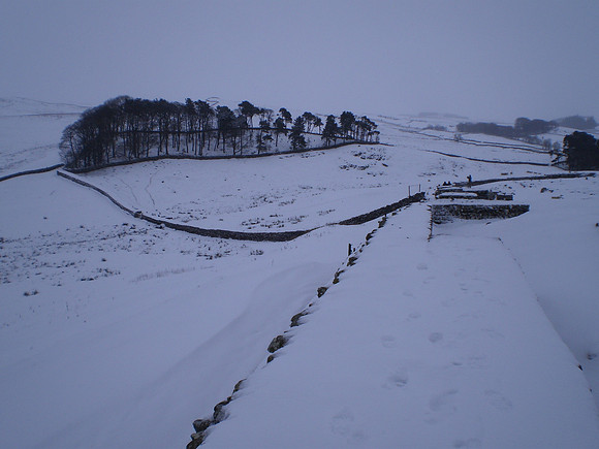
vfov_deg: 39.7
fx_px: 623
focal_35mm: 36
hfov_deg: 51.4
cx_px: 300
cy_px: 224
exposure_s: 1/500
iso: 64
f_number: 4.6
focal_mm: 6.3
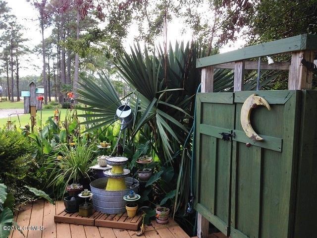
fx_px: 302
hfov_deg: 55.4
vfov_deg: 42.9
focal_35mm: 33
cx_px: 158
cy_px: 119
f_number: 2.4
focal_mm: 4.12
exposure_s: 1/274
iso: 50
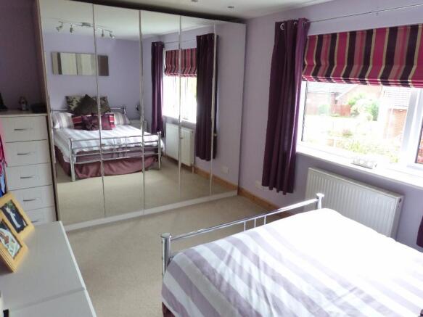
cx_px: 212
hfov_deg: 69.4
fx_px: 305
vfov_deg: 54.9
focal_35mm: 25
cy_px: 158
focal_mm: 4.5
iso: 400
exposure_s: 1/50
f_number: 4
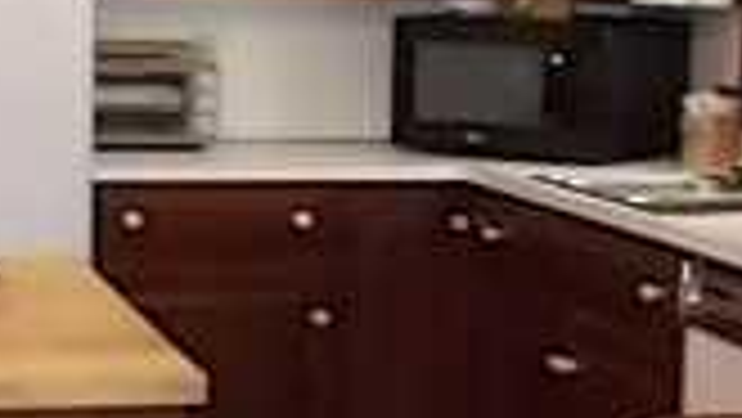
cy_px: 292
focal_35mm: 118
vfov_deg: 10.3
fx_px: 2323
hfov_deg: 18.1
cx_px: 252
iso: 200
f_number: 2.7
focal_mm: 4
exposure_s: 1/25
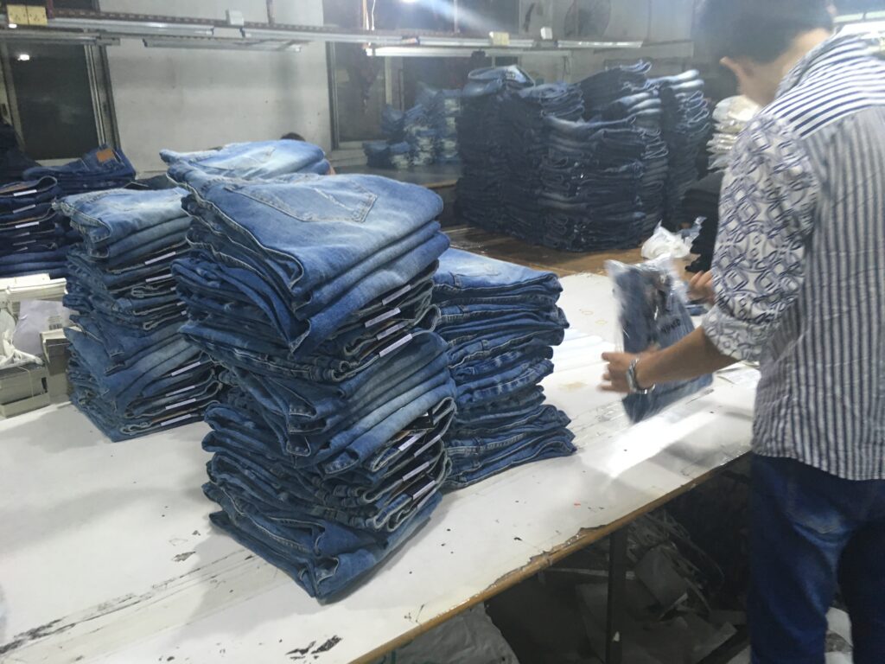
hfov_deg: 61.7
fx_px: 741
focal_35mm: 29
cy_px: 332
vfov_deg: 48.2
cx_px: 442
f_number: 2.2
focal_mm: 4.15
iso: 125
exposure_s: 1/33
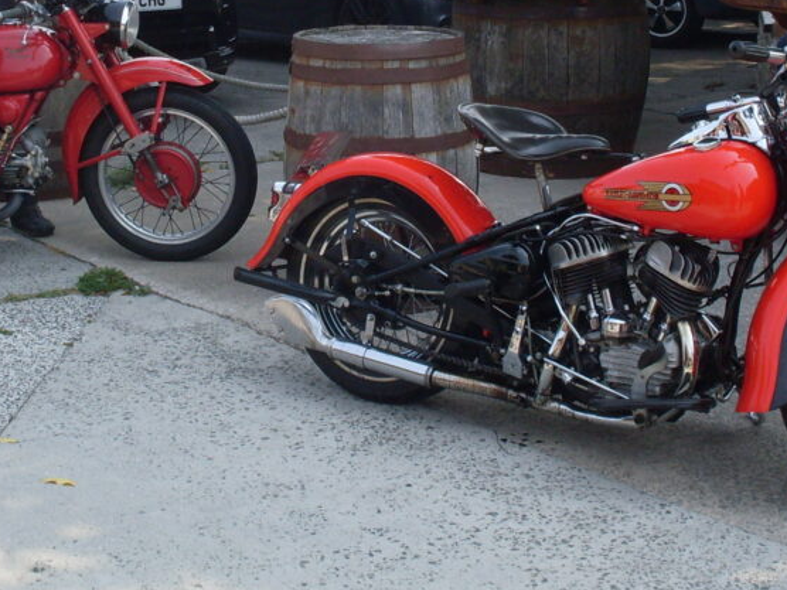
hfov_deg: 27.8
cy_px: 116
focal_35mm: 70
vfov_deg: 20.8
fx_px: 1591
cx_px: 372
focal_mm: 6.3
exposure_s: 1/90
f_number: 8.4
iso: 80
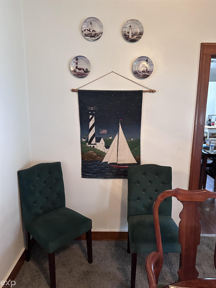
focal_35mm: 24
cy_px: 144
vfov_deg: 71.6
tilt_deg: -9.7
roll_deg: -1.5
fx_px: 200
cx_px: 108
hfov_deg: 56.8
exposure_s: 1/60
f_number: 1.78
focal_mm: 6.86
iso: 800
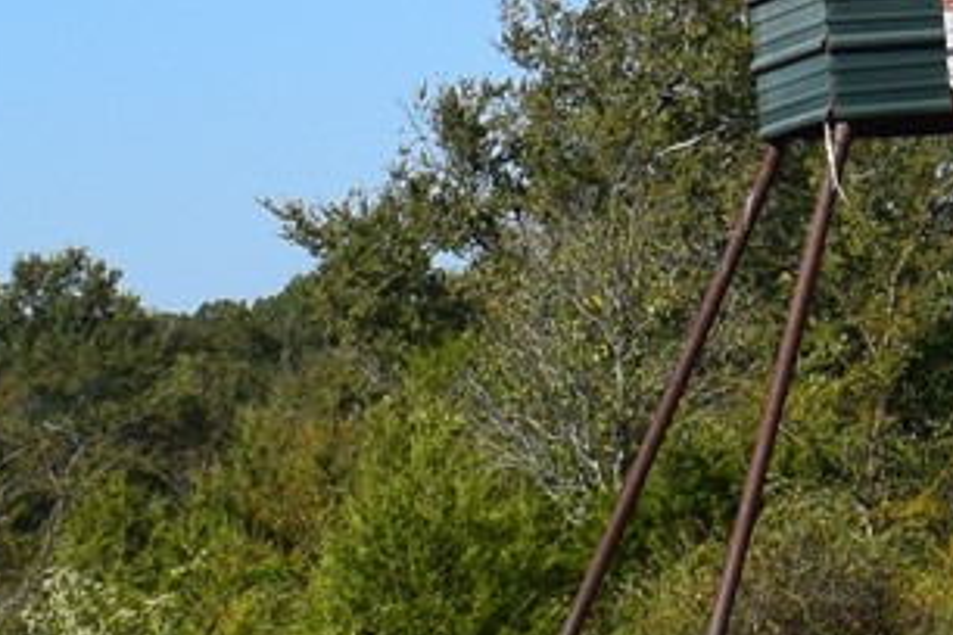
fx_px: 7129
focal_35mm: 269
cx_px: 1131
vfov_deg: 5.1
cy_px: 42
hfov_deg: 7.6
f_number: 11
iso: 320
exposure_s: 1/500
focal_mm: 27
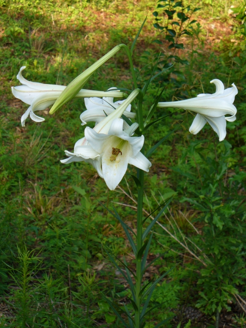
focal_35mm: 104
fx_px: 985
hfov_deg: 14.2
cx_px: 123
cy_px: 164
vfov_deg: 18.9
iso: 80
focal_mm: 17.2
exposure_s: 1/200
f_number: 3.5
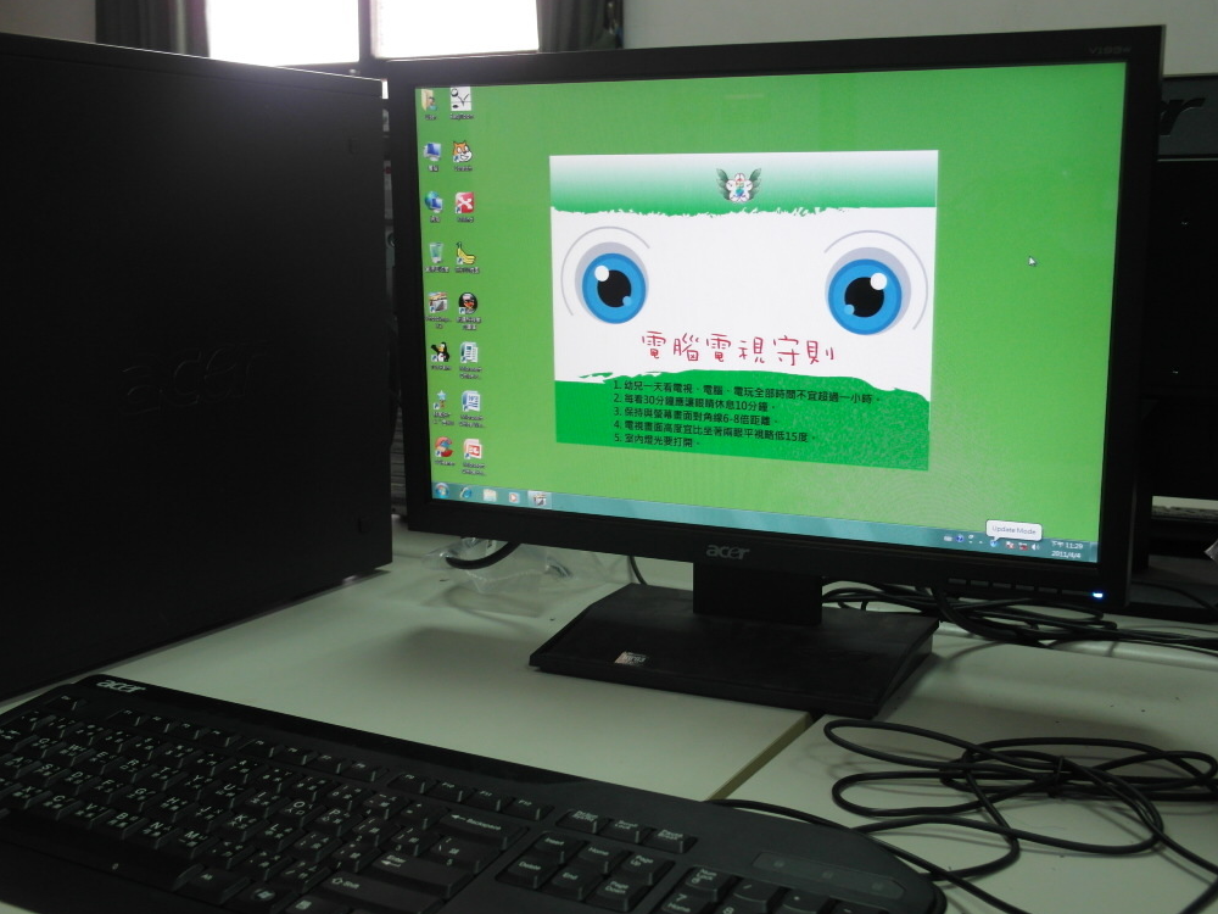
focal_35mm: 43
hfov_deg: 43.8
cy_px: 463
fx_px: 1513
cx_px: 596
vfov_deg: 33.6
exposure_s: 1/45
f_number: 2.8
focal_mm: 9.1
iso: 160
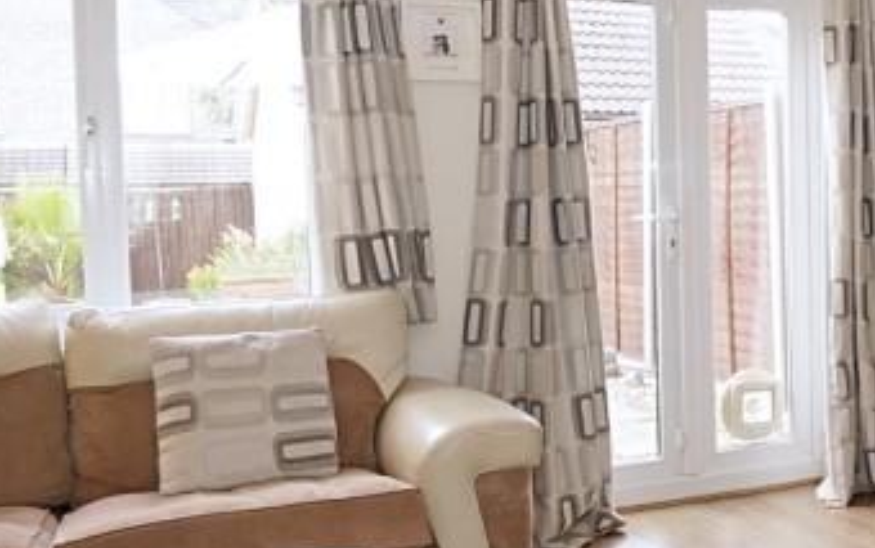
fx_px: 1098
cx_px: 890
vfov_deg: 28.0
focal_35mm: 46
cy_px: 280
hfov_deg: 38.2
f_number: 4
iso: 640
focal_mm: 10
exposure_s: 1/160
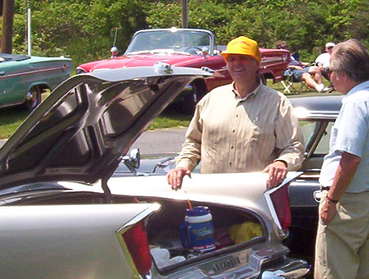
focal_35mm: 154
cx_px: 229
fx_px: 1646
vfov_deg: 9.7
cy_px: 138
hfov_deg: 12.8
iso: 100
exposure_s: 1/470
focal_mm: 7.88
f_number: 5.97
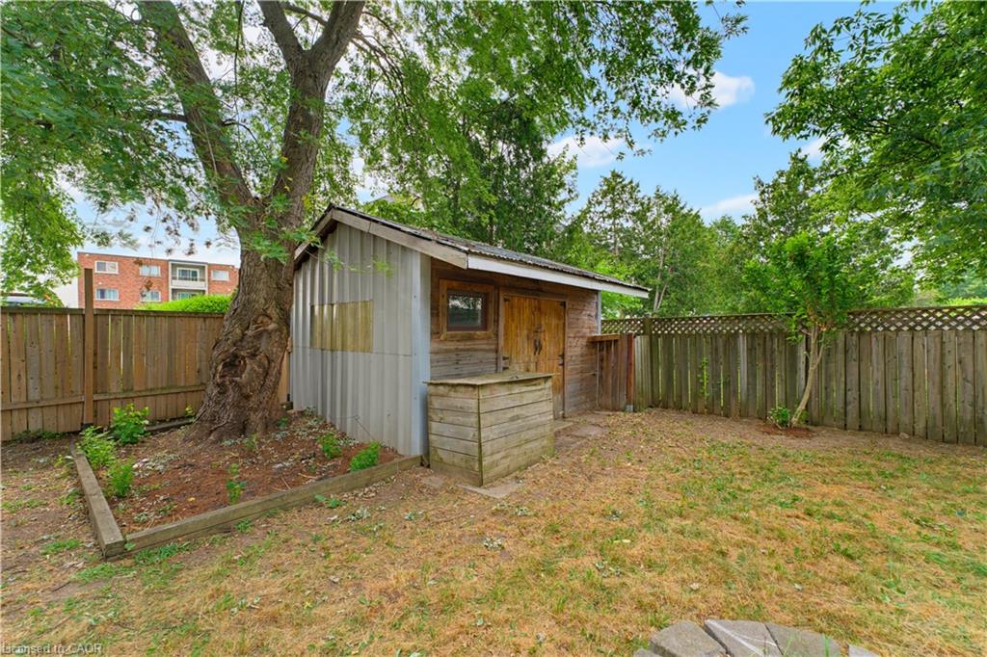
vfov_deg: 81.2
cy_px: 328
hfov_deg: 104.3
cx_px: 494
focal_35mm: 14
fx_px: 384
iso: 400
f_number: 8
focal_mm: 14
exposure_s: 1/50
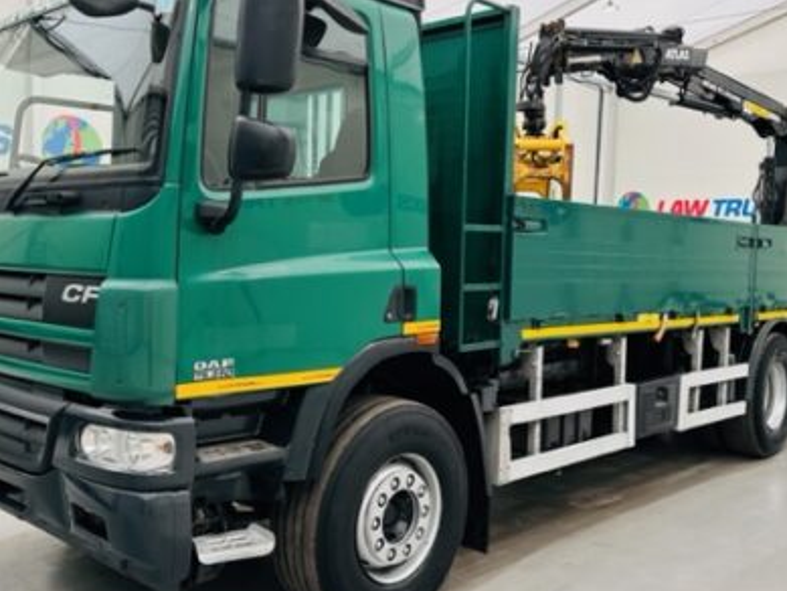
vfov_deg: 38.7
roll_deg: +0.7
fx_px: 841
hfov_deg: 50.1
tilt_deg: -3.8
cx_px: 378
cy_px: 291
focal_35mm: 37
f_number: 1.78
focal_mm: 6.86
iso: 80
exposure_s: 1/121
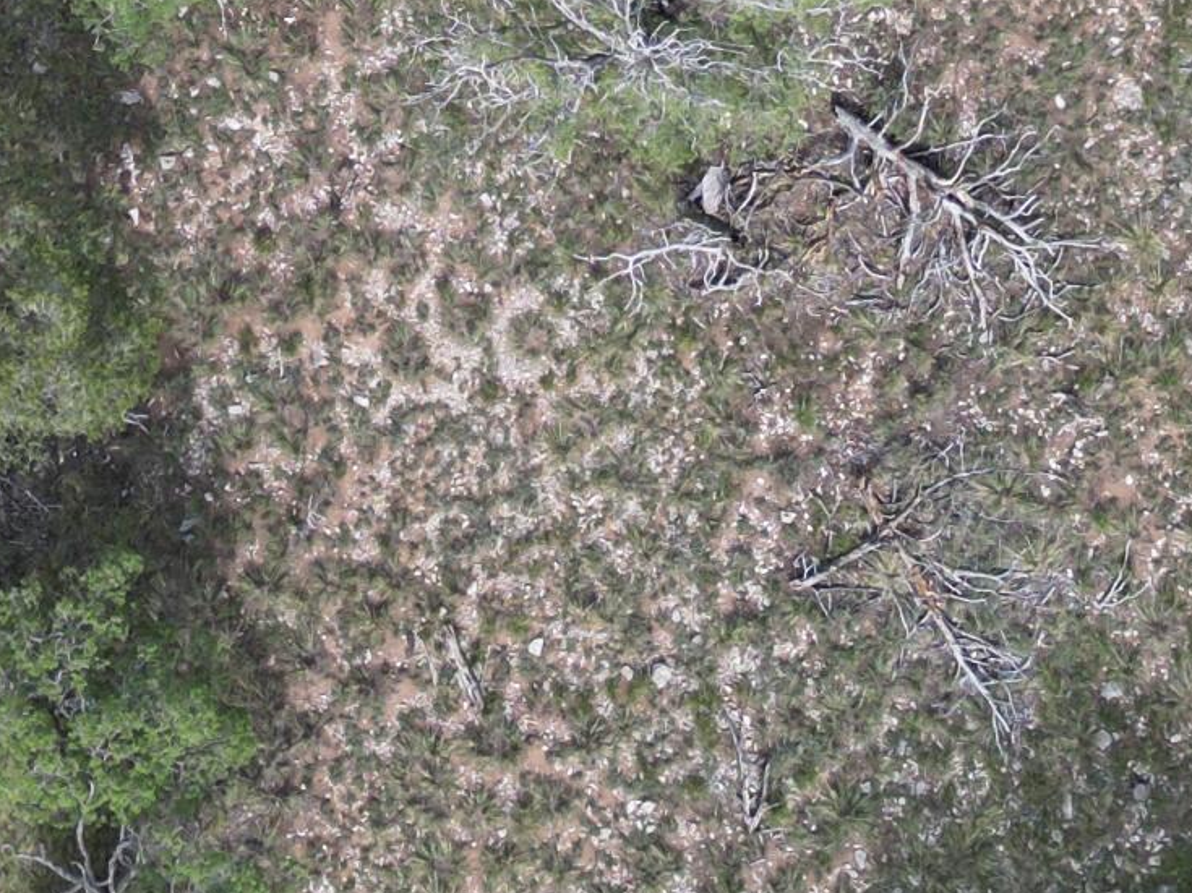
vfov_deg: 13.5
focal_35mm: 98
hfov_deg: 19.7
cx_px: 133
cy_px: -723
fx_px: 3374
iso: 100
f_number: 1.7
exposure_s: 1/1000
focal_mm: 6.72
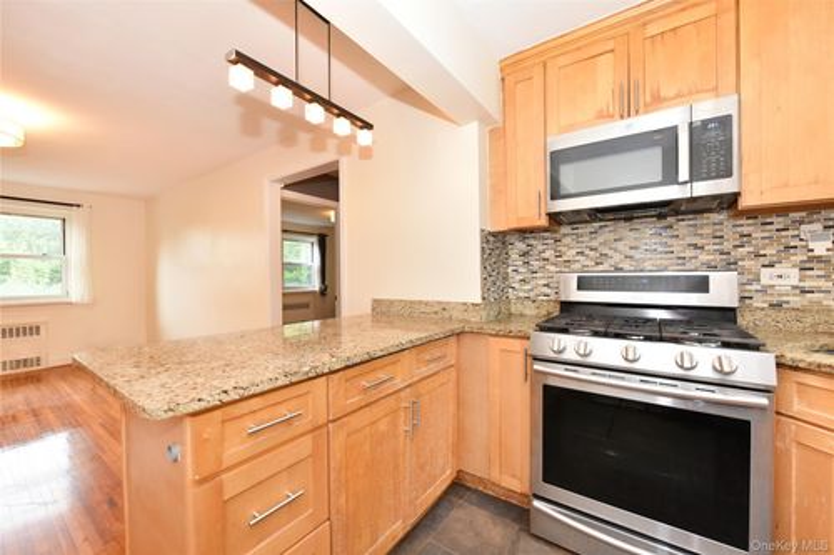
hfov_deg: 104.3
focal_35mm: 14
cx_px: 417
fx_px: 324
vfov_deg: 81.2
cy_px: 278
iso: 1600
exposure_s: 1/80
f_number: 5.6
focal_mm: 14
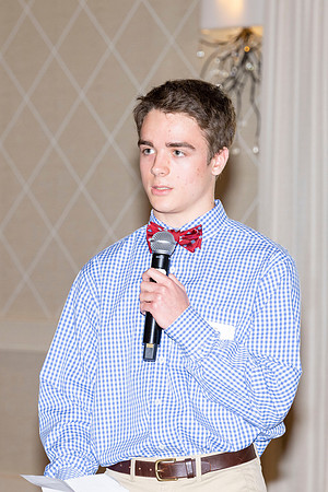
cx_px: 127
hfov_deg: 7.6
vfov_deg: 11.4
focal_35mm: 180
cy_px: 246
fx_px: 2460
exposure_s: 1/100
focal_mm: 120
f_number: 5.6
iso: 1000
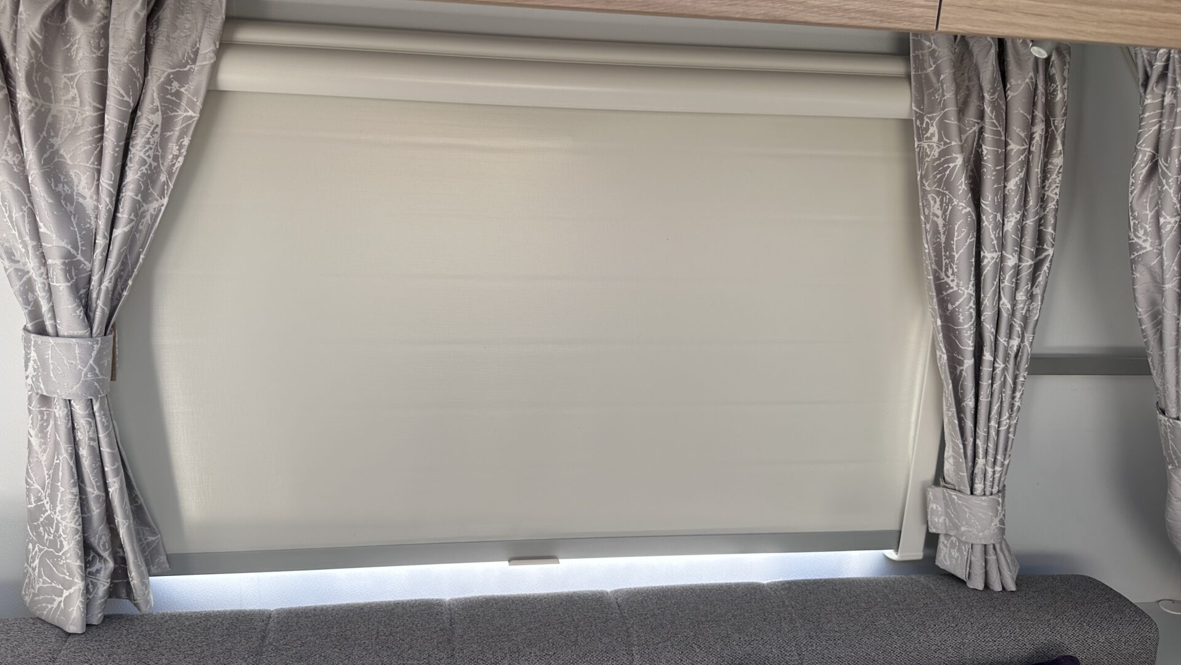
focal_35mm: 28
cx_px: 552
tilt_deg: -14.6
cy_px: 353
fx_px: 877
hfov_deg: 67.8
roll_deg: -0.5
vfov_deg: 41.5
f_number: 1.78
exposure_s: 1/211
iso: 64
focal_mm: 6.86
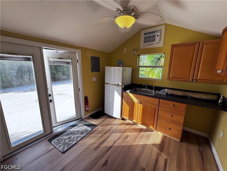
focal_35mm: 14
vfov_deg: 85.7
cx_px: 114
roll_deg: +0.1
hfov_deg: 102.1
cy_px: 86
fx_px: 92
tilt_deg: -11.3
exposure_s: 1/105
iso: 40
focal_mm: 2.22
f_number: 2.2
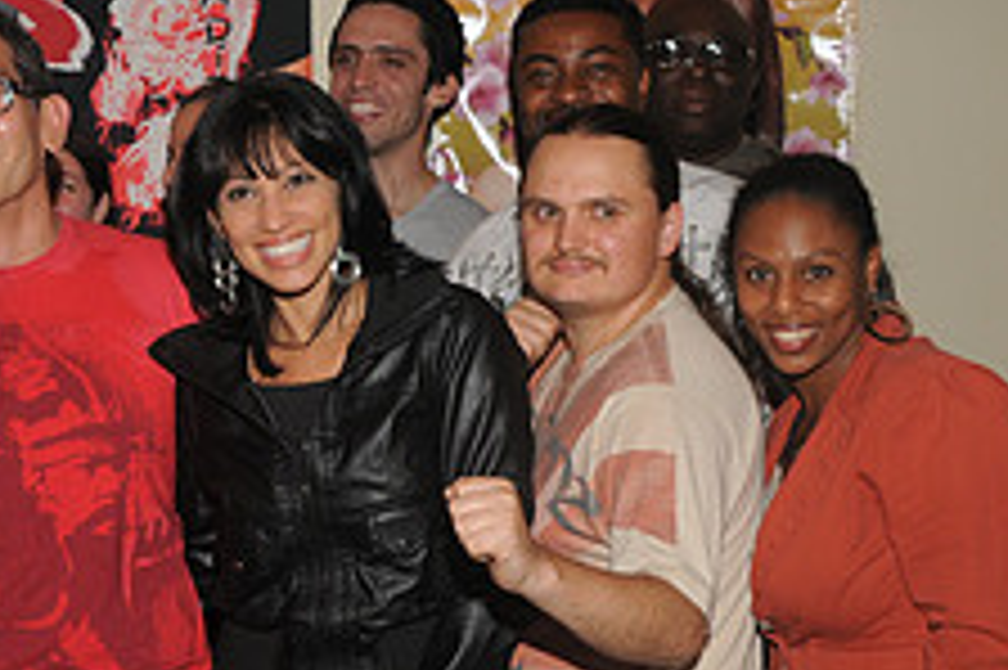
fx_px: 1959
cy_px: 465
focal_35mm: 70
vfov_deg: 19.3
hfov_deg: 28.1
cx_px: 171
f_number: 5.6
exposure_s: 1/60
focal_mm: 18
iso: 400
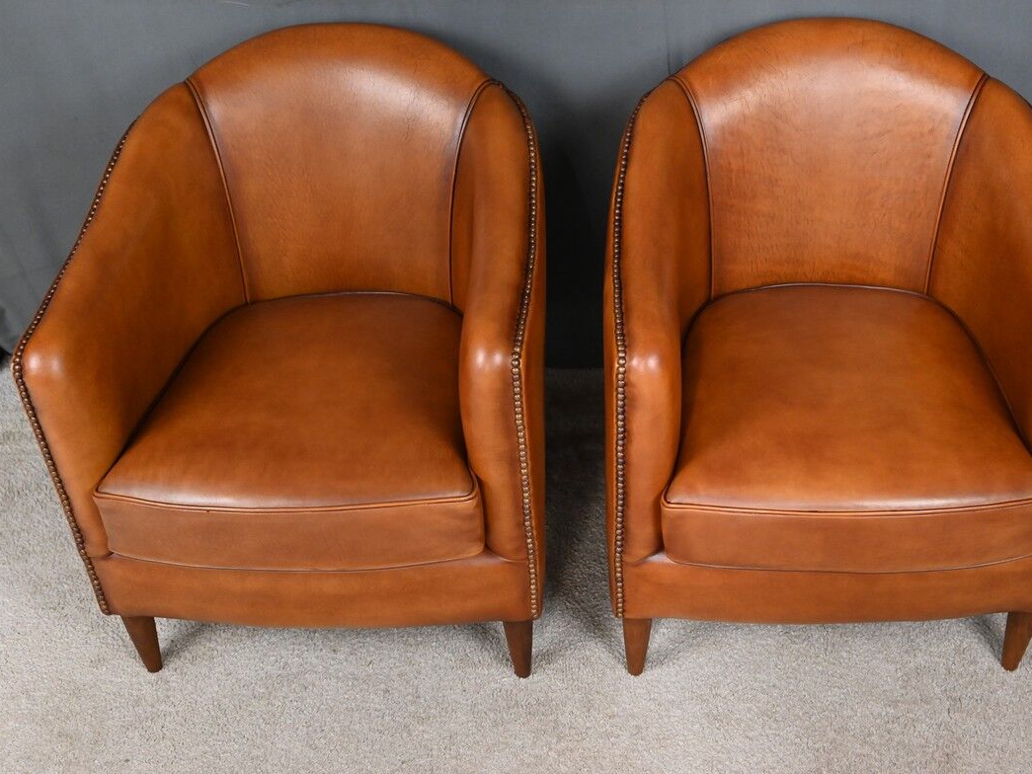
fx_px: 1282
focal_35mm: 43
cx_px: 571
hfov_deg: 43.8
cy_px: 380
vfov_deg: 33.6
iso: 5000
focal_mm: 39
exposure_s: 1/100
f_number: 5.3
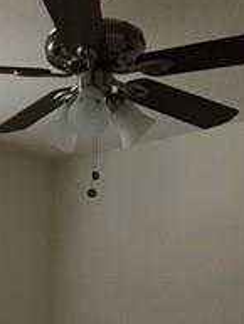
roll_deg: -0.7
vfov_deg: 18.0
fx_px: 901
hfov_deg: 15.2
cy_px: 500
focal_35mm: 96
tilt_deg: -8.4
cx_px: 24
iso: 160
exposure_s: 1/30
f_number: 2.2
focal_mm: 4.15
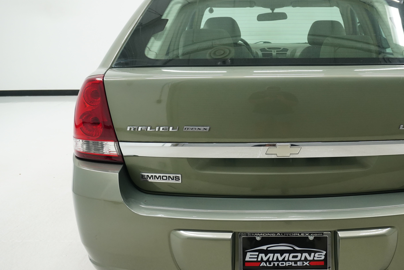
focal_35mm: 44
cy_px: 128
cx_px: 280
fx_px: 494
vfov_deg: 30.5
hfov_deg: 43.7
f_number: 5.6
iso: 800
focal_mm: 21
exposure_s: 1/200
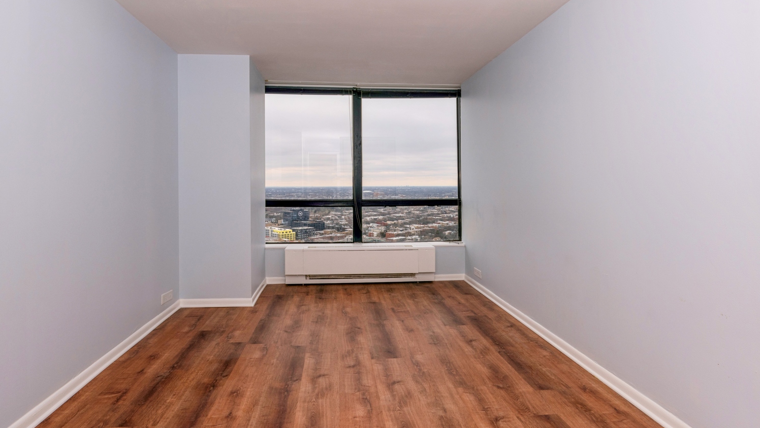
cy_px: 194
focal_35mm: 17
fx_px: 343
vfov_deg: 63.8
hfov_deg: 95.8
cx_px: 355
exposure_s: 1/80
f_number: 11
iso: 250
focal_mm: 15
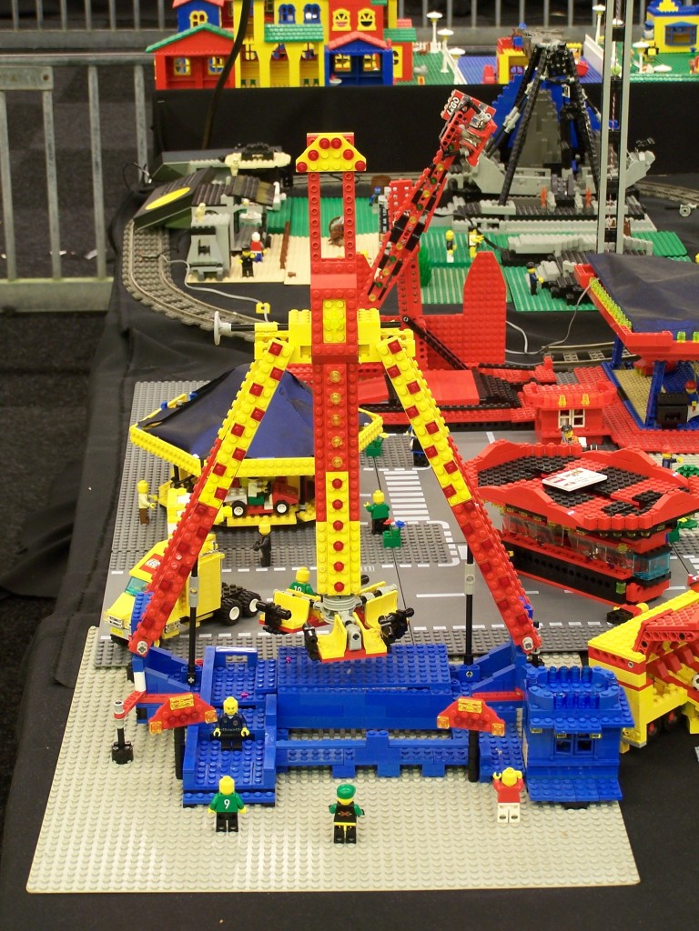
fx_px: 2019
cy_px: 466
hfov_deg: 19.6
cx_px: 350
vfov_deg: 26.0
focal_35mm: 75
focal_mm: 12.4
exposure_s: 1/2
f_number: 3.2
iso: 80
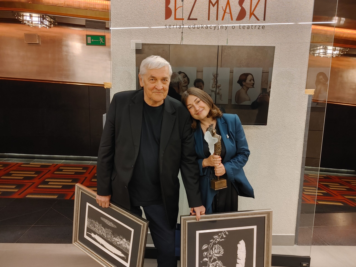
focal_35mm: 26
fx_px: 267
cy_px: 134
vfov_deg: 53.1
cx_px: 178
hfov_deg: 67.3
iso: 350
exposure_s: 1/50
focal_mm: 4.81
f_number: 1.8
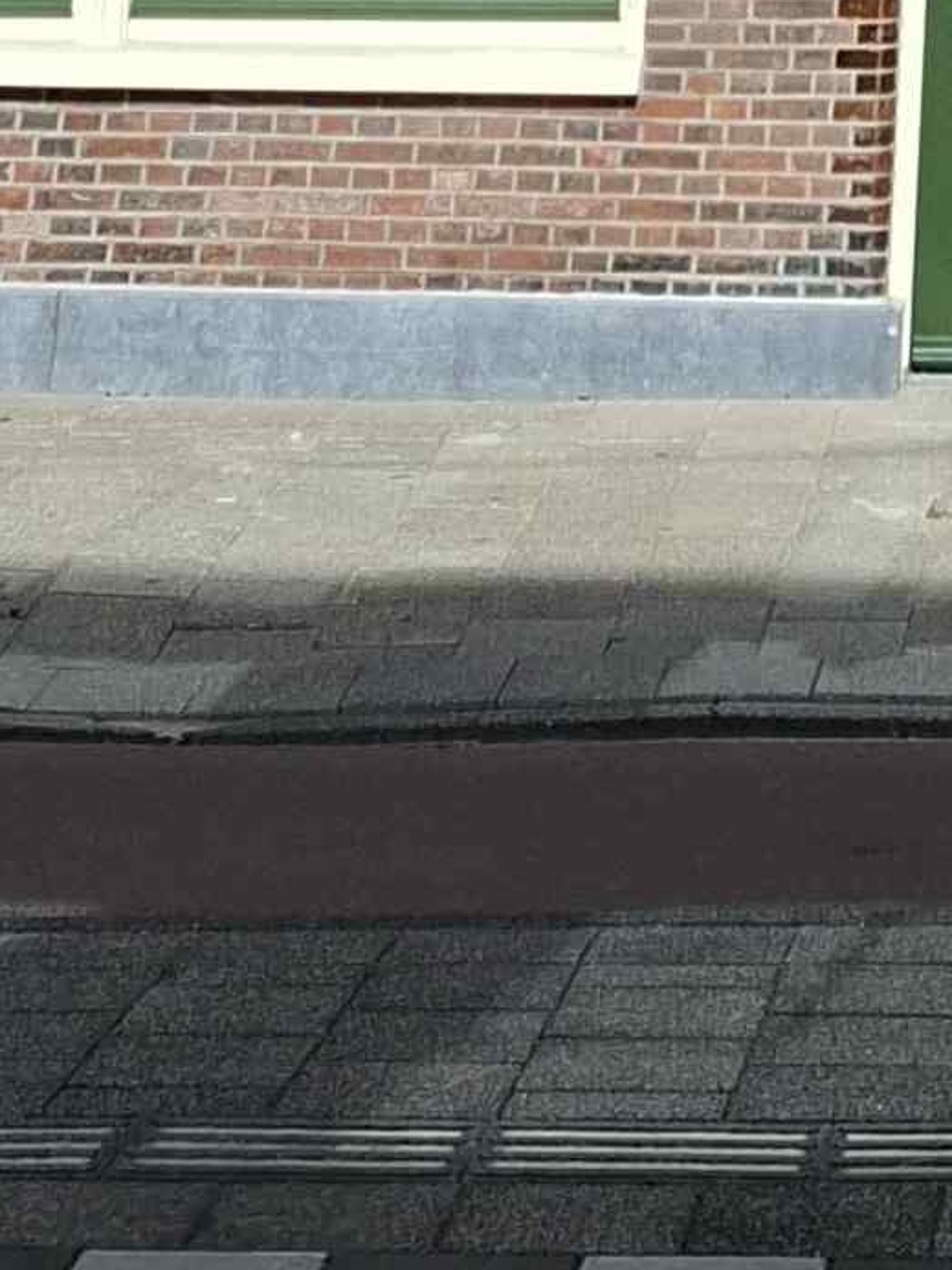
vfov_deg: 10.9
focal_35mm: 133
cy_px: -2340
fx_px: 4877
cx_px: 1532
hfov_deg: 10.7
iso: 50
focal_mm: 5.54
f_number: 1.8
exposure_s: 1/2336
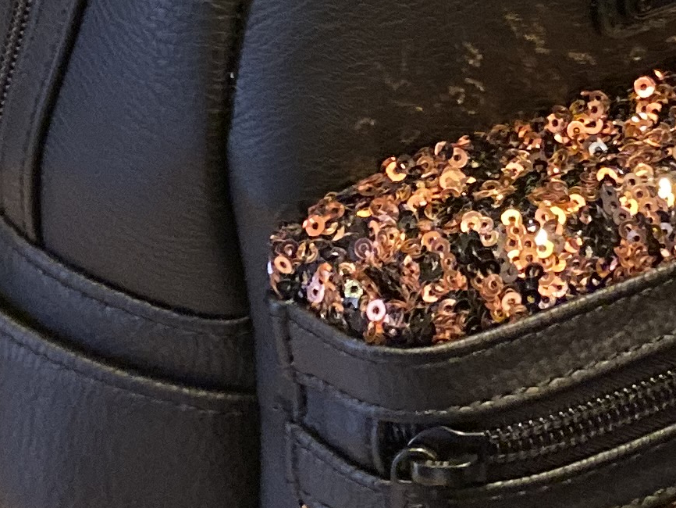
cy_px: -145
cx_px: 511
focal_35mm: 121
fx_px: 2364
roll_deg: +1.2
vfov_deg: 11.9
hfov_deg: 16.2
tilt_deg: -27.4
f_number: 1.8
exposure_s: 1/30
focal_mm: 4.25
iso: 1000
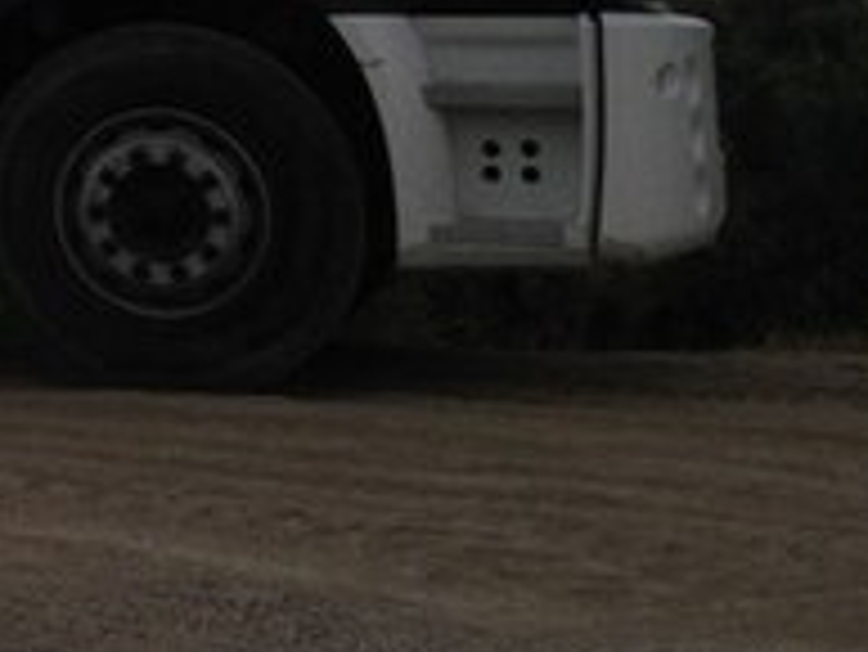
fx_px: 2835
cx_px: -607
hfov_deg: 15.4
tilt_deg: +6.5
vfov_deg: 12.6
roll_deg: +0.7
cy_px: -227
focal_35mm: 113
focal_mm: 4.12
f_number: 2.4
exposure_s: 1/24
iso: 50
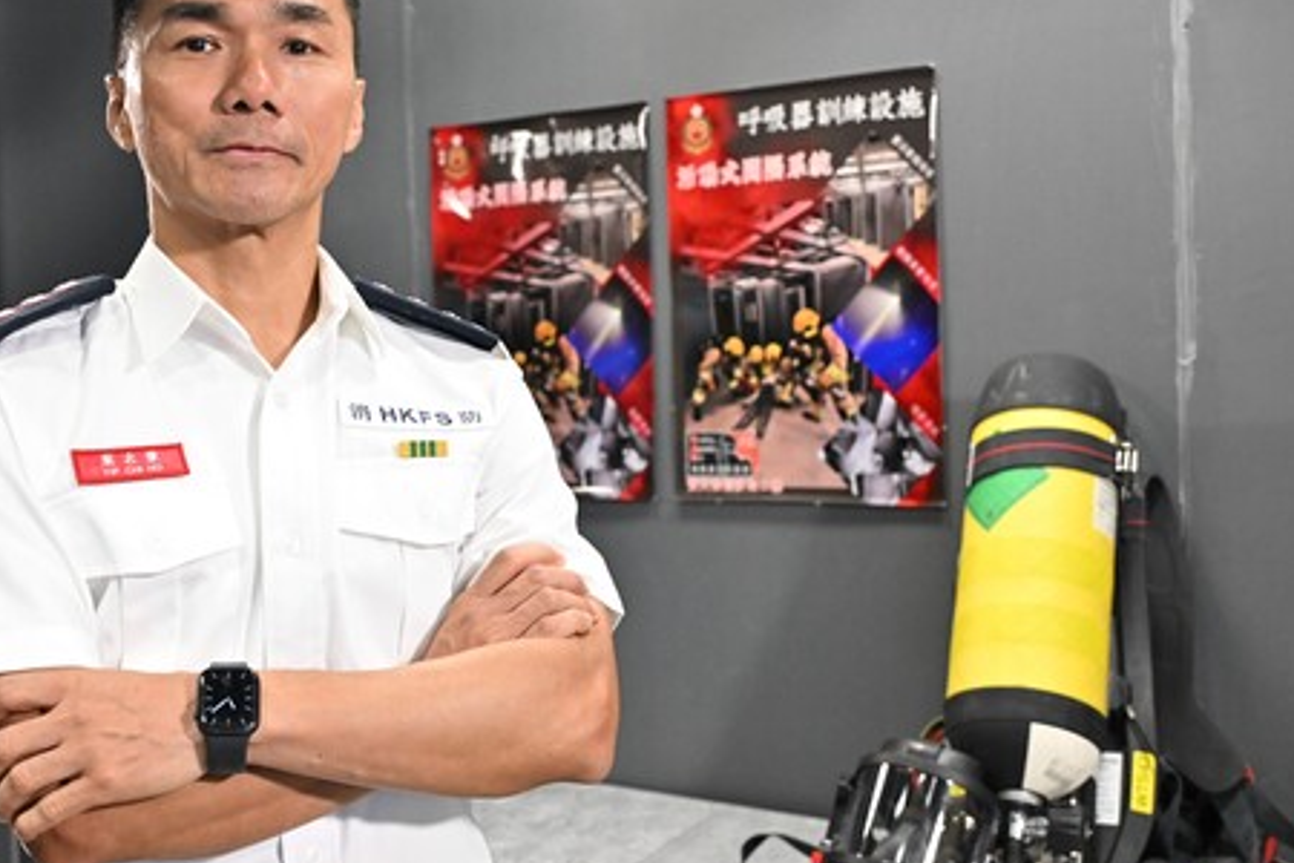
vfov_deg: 30.0
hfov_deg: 43.8
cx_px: 564
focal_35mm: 45
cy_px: 377
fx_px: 1605
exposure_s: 1/161
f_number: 4
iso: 2000
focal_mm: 33.5
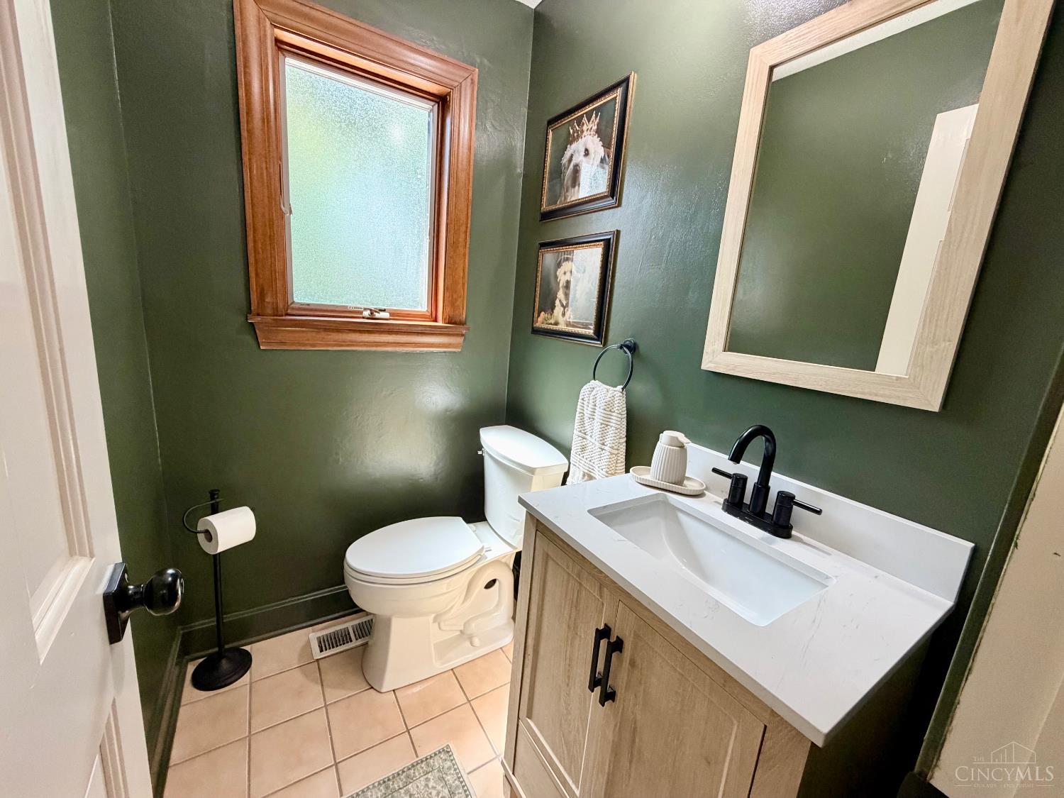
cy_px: 399
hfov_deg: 102.1
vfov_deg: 85.7
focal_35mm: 14
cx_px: 532
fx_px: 430
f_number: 2.2
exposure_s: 1/60
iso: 320
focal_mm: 2.22
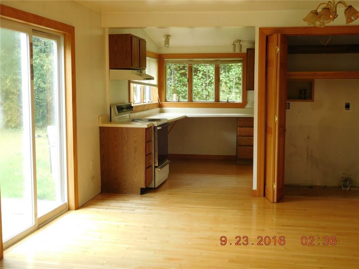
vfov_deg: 32.2
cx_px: 180
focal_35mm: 45
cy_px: 134
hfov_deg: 42.1
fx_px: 467
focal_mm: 8
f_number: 4
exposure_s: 1/30
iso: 125
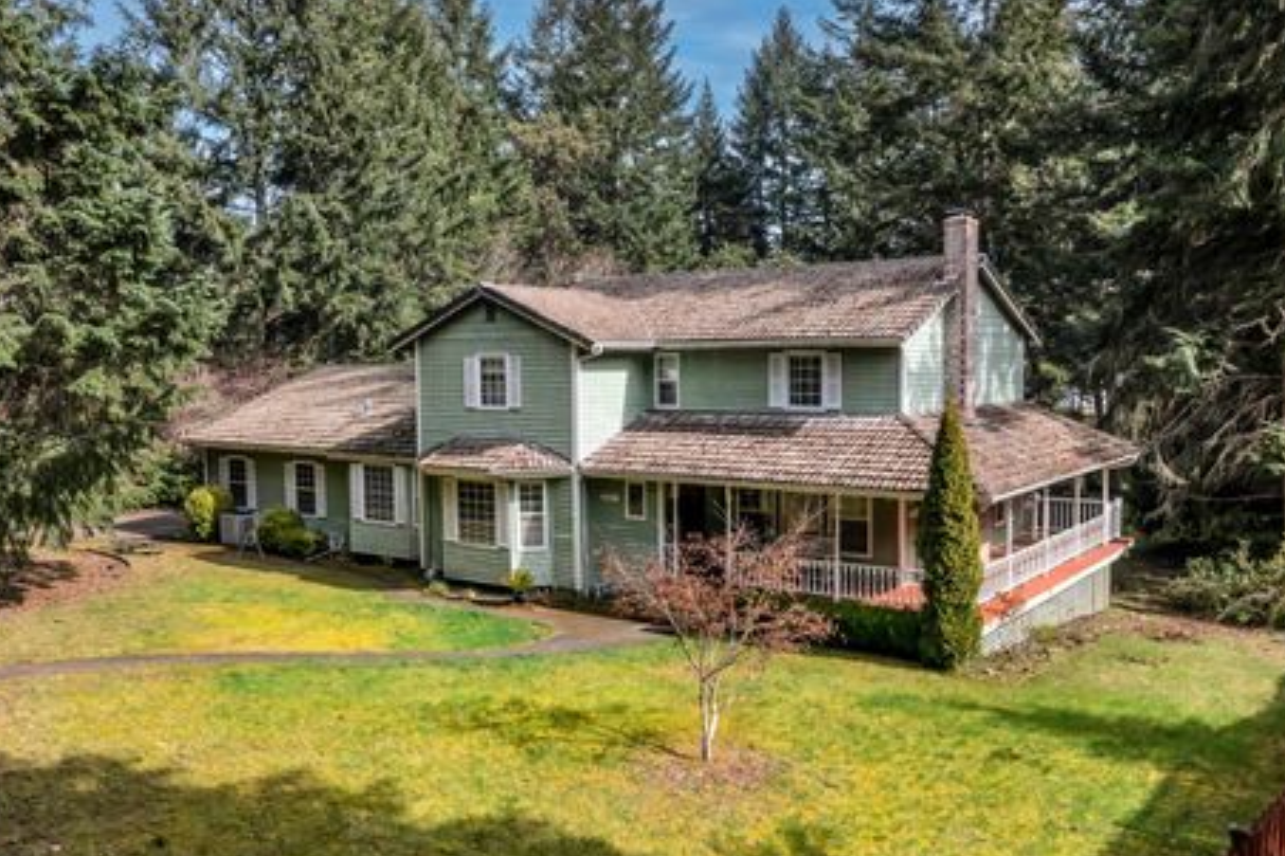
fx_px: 1106
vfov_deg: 42.3
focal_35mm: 31
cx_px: 628
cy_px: 448
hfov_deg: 60.3
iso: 100
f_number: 5.6
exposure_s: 1/800
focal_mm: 10.26
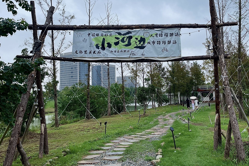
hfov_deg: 65.5
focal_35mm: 28
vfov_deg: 46.3
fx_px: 194
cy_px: 72
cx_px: 128
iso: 32
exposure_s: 1/1618
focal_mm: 4.2
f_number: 1.6
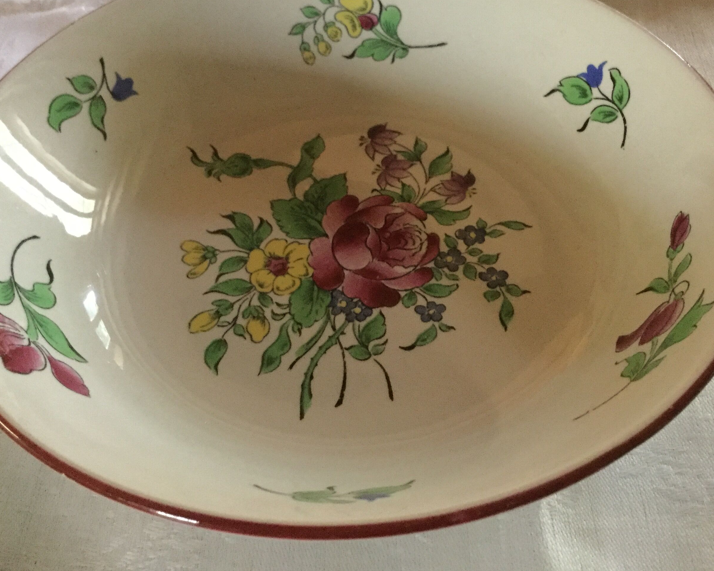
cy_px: 219
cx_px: 368
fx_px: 866
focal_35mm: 41
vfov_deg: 36.3
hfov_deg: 44.8
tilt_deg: -45.5
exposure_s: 1/17
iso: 500
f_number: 2.4
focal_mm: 3.3
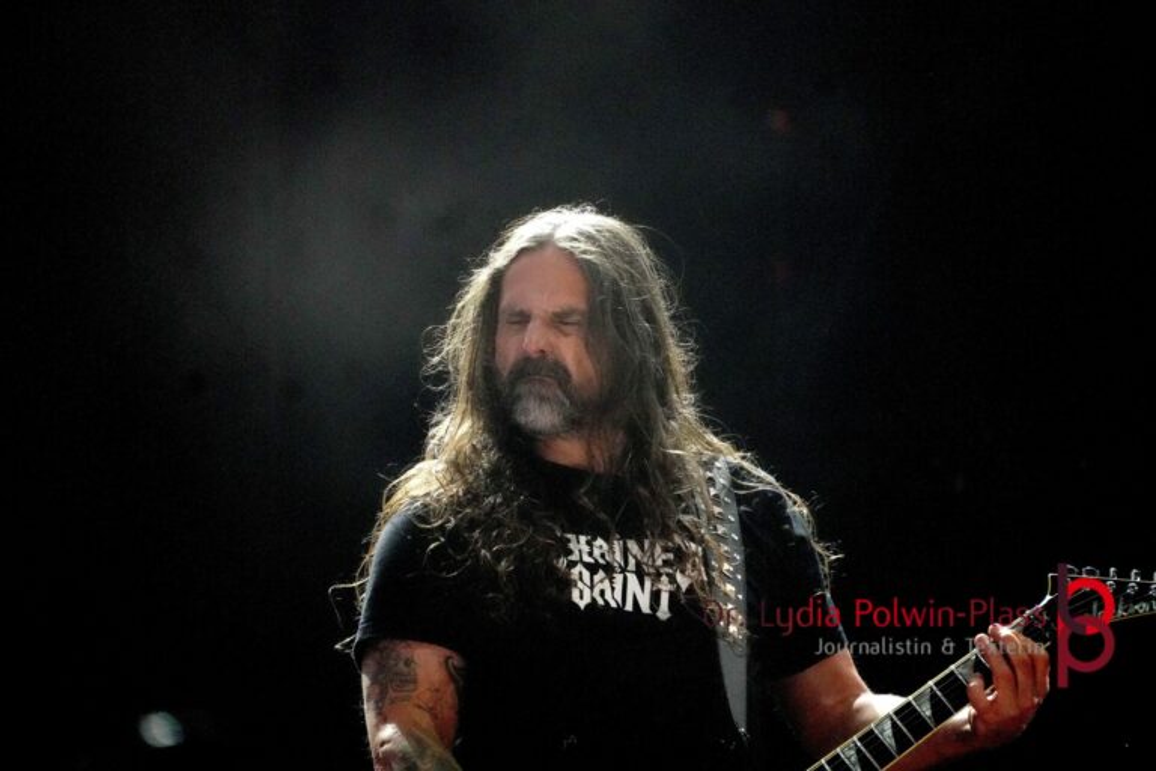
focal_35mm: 340
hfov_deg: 6.1
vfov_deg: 4.0
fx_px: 10933
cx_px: 578
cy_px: 386
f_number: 6.3
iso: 6400
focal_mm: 227
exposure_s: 1/400
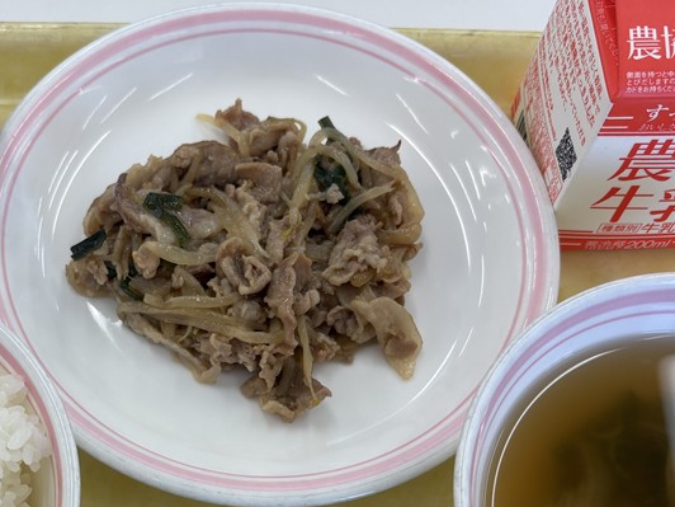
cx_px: 223
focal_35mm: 50
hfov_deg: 37.8
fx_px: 975
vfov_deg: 27.9
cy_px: 470
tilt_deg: -69.5
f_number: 1.6
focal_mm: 5.96
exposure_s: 1/120
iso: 40
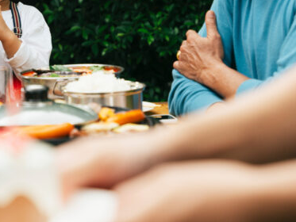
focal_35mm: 179
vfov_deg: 8.3
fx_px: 1528
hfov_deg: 11.0
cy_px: -8
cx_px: 29
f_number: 4
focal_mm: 67.6
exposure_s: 1/320
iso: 200
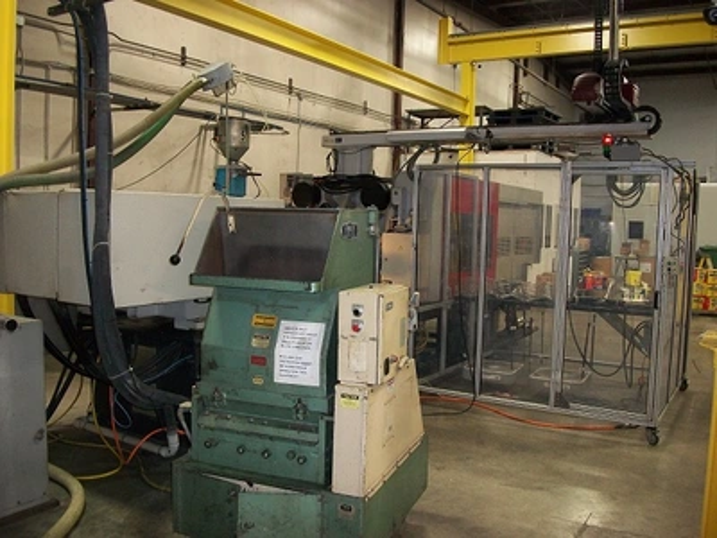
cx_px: 358
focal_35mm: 32
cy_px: 269
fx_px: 663
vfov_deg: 44.2
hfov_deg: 56.8
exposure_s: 1/30
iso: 240
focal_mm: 5.7
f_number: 2.9
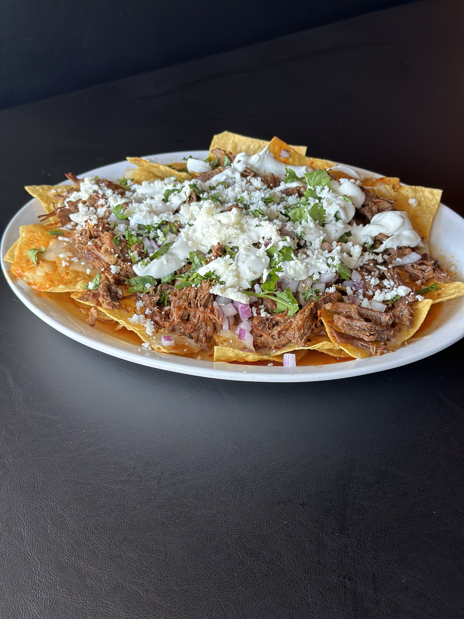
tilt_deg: -36.7
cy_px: 310
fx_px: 858
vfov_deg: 39.7
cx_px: 232
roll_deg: +3.8
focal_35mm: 48
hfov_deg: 30.3
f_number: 1.78
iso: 125
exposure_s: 1/68
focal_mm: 6.86
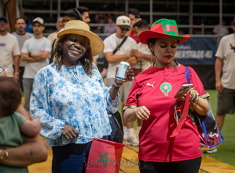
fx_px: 760
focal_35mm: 113
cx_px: 145
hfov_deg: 17.5
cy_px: 81
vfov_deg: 13.0
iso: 1000
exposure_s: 1/400
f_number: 4
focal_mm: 92
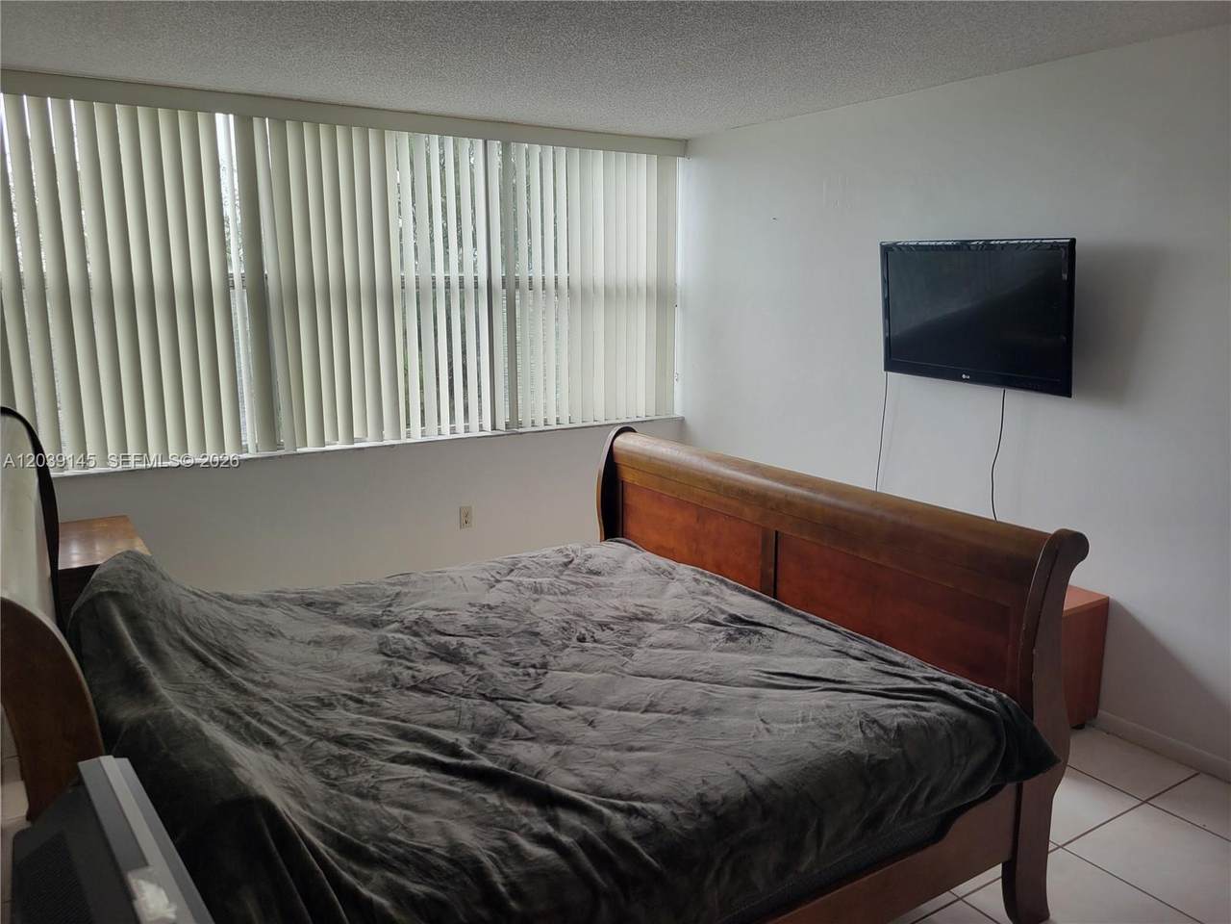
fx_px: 925
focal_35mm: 26
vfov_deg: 53.1
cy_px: 462
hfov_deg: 67.3
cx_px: 616
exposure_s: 1/258
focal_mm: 5.4
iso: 40
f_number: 1.8
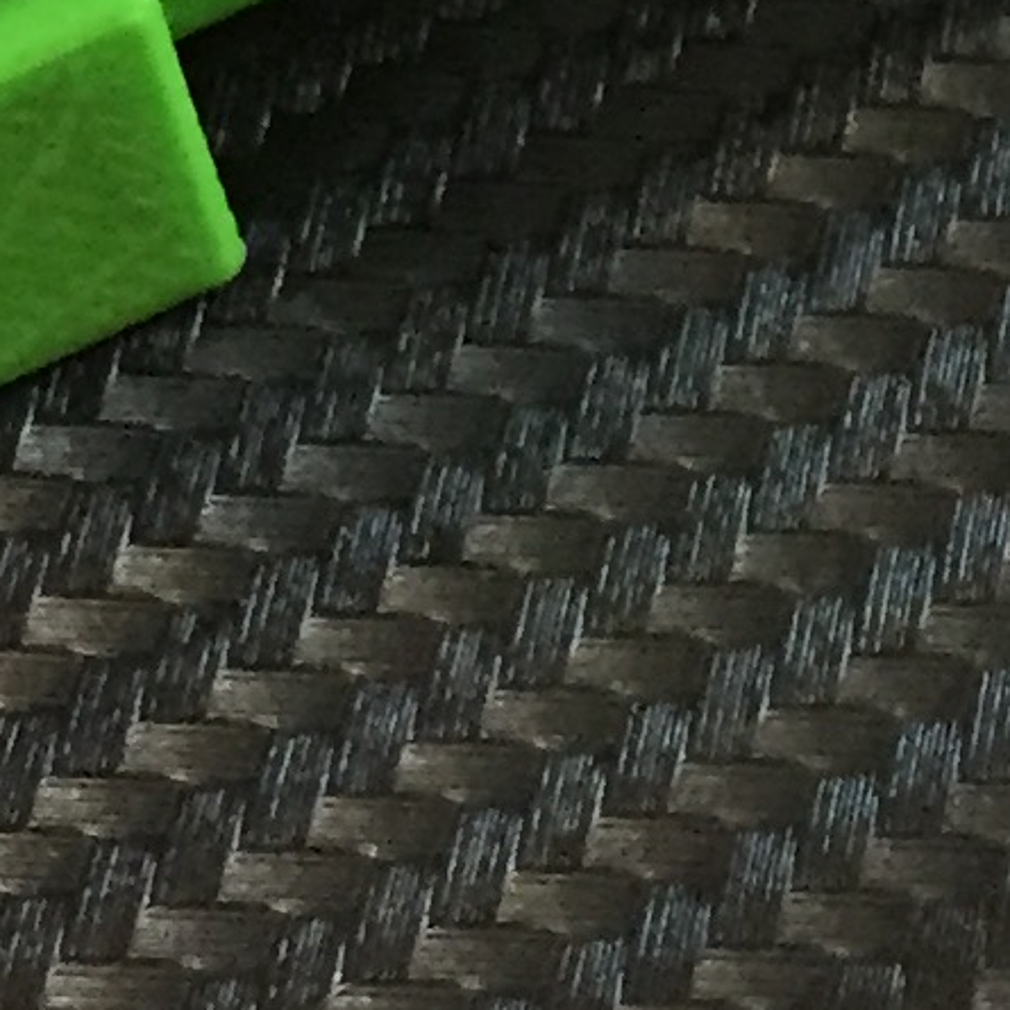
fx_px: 6206
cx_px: 2195
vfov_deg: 9.2
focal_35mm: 188
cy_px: -123
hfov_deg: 8.7
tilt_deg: -51.5
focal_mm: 4.15
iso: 250
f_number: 2.2
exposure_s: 1/20
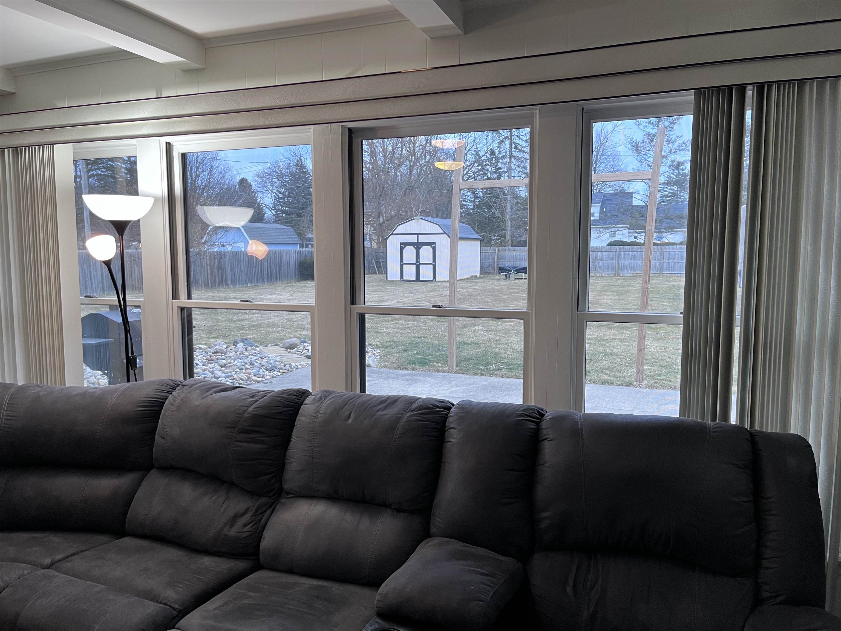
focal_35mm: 26
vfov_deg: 53.1
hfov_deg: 67.3
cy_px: 316
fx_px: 632
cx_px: 420
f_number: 1.6
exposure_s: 1/60
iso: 160
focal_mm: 5.1
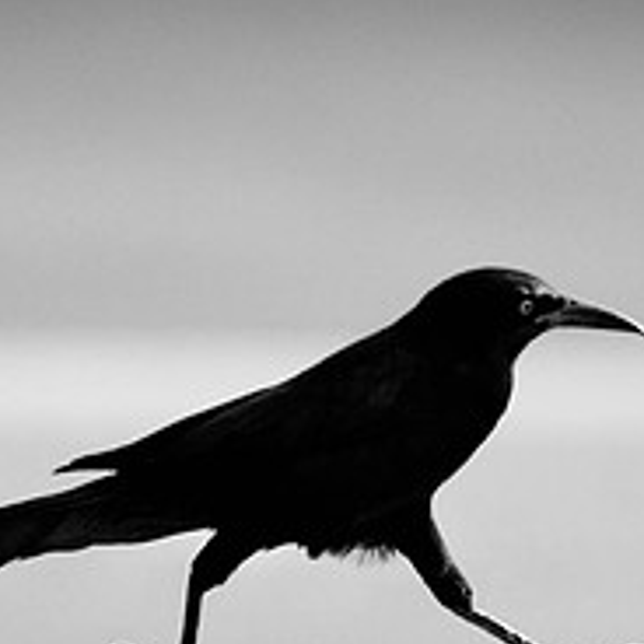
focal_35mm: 1347
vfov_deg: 1.3
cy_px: 484
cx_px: 365
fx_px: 28352
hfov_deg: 1.3
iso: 800
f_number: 5.6
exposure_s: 1/1600
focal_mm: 270
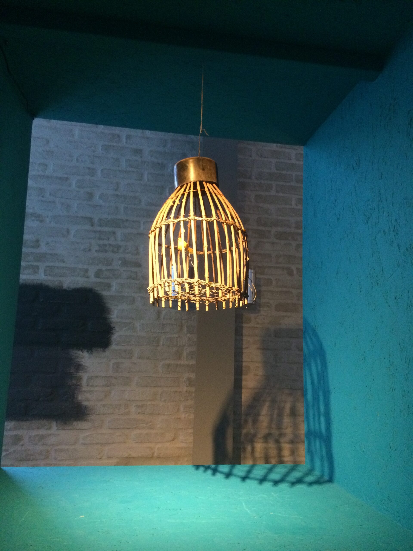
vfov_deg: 61.7
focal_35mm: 29
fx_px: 461
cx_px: 206
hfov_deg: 48.2
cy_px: 276
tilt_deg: +8.4
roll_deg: -1.8
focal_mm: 4.15
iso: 320
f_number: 2.2
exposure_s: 1/30
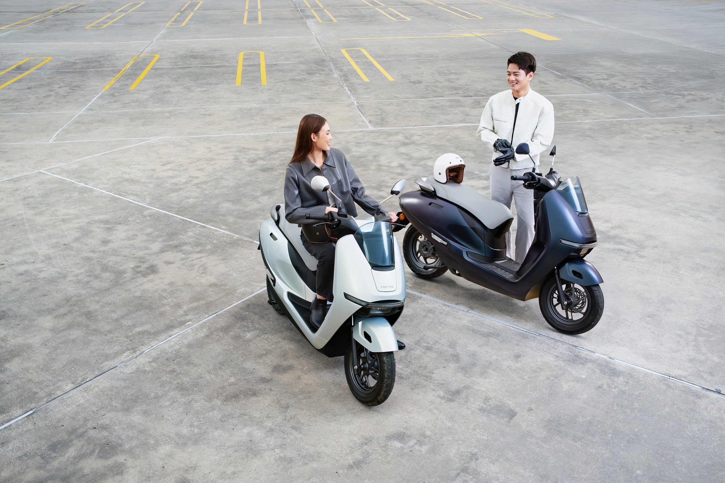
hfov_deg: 54.4
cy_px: 242
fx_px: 705
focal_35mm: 35
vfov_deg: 37.8
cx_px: 362
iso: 1250
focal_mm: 35
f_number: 11
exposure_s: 1/160
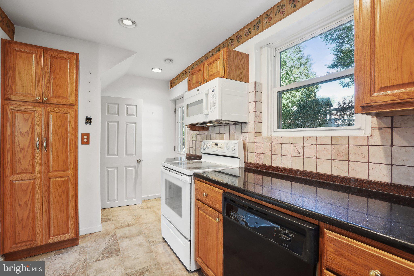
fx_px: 172
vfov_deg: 77.3
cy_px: 138
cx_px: 207
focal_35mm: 15
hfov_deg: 100.4
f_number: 7.1
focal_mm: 10
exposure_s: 1/3.33
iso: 100
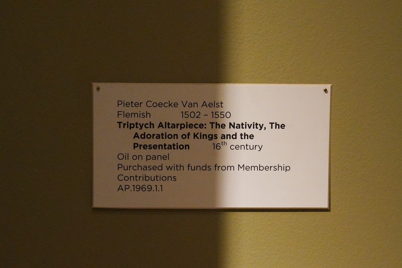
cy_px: 134
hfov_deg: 39.6
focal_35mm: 50
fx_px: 558
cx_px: 201
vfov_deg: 27.0
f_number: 7.1
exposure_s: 1/80
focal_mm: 50
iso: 10000
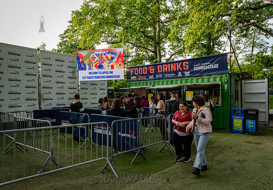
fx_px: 194
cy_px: 95
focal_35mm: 25
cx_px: 130
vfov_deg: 52.2
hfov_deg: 70.2
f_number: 5
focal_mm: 24
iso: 4000
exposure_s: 1/1600
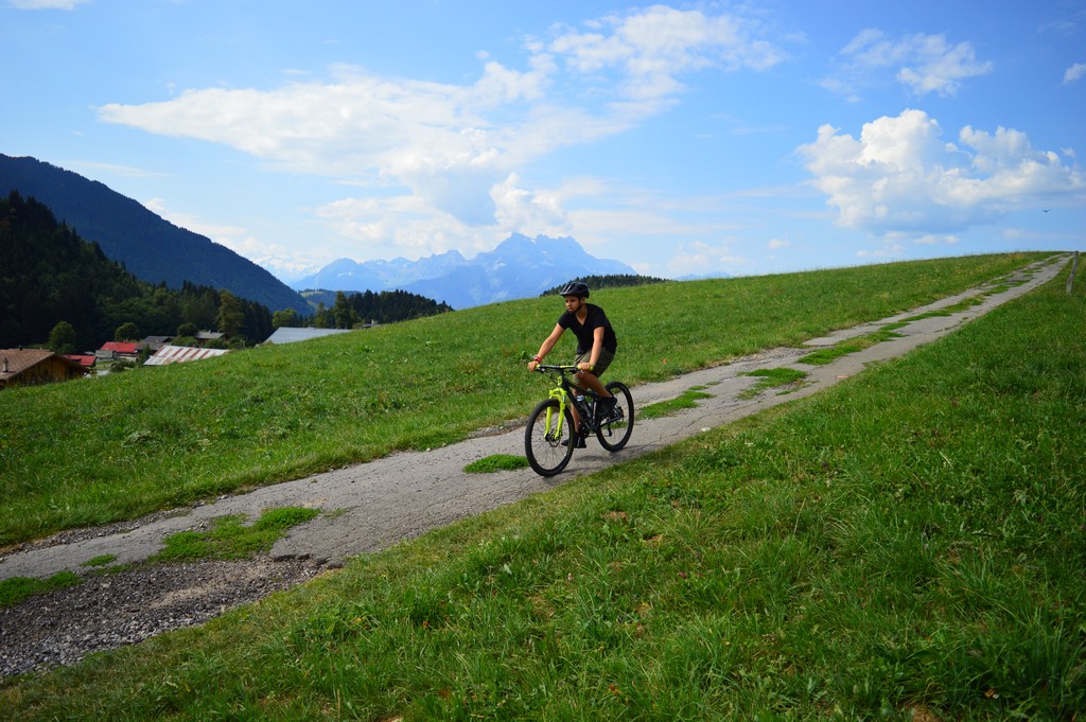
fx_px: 814
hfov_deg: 67.4
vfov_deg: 47.9
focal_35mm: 27
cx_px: 543
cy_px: 361
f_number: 3.5
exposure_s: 1/2500
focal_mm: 18
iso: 200
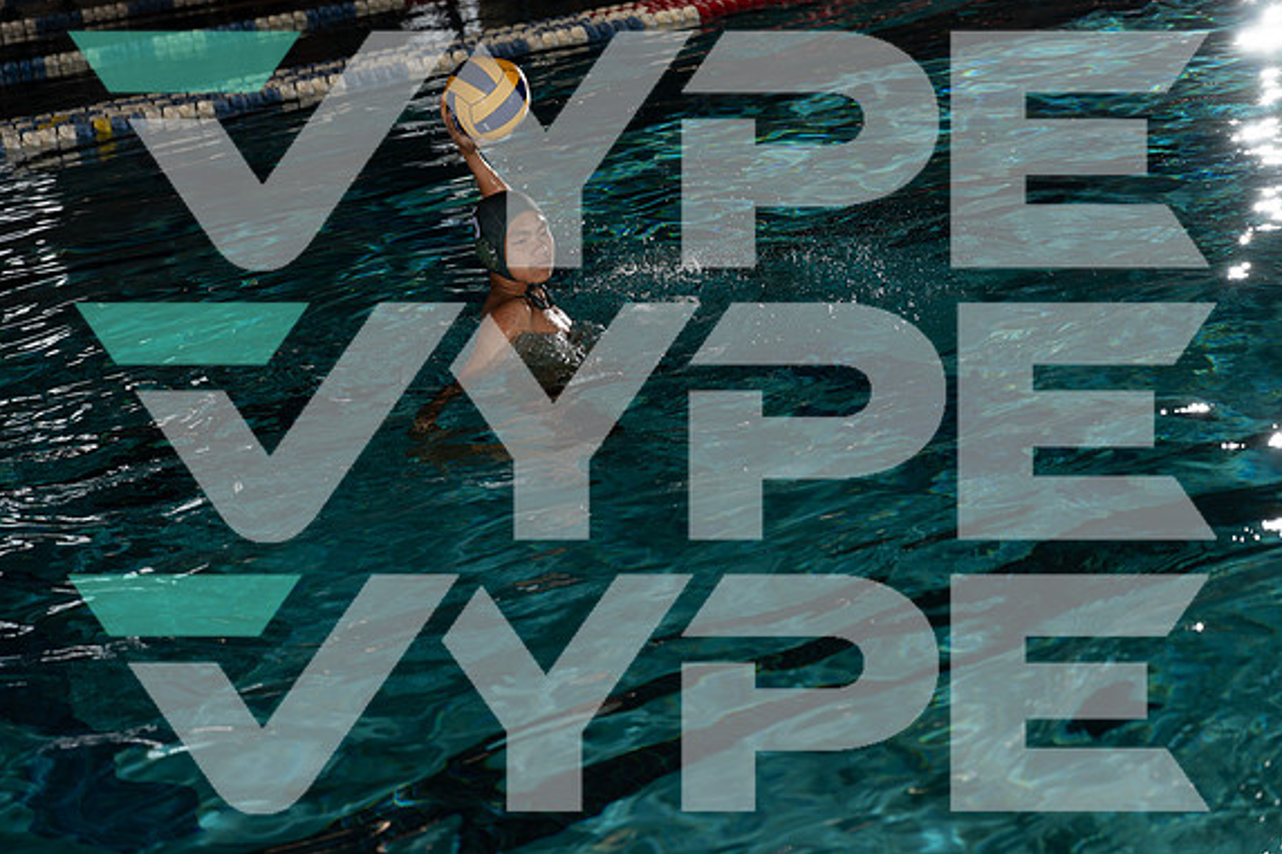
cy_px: 423
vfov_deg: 19.2
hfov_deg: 28.5
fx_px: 2528
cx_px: 645
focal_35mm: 71
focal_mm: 70
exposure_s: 1/250
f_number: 4
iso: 100
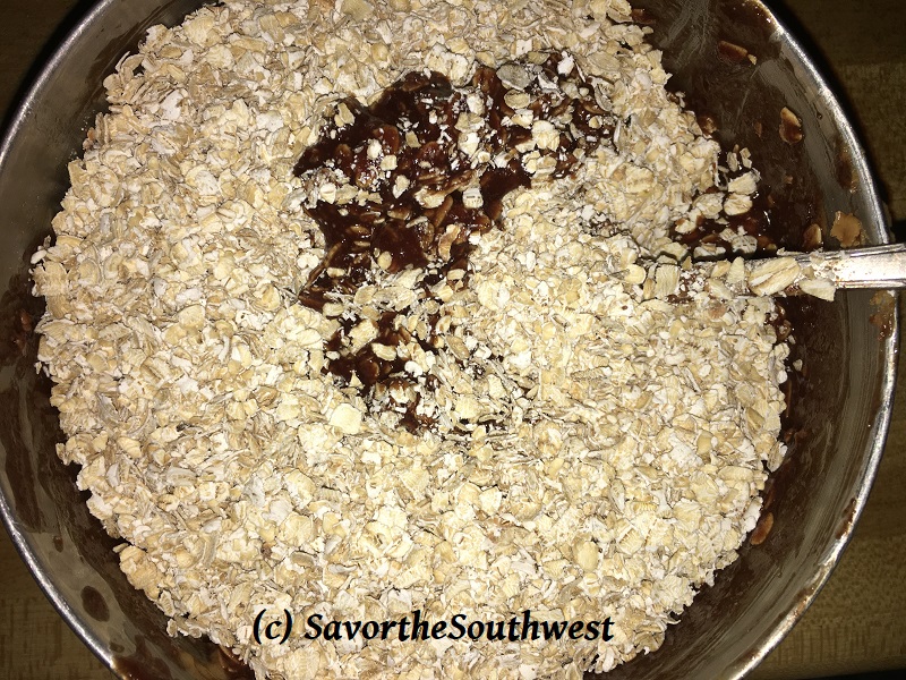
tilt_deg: -86.2
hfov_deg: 61.7
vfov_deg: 48.2
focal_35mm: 29
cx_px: 453
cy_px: 340
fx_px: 759
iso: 25
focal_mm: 4.15
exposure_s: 1/175
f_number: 2.2
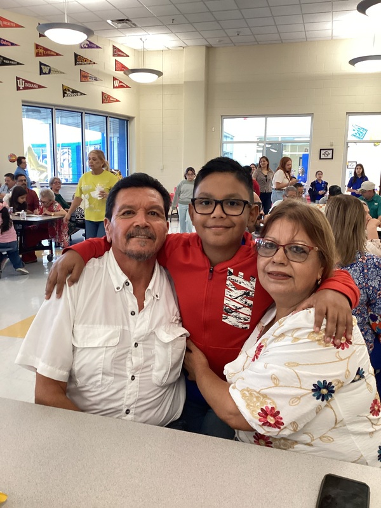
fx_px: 455
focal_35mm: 31
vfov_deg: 58.4
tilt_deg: -9.3
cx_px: 190
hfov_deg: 45.4
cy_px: 254
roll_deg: -2.7
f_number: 2.4
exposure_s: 1/50
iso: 250
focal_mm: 3.3
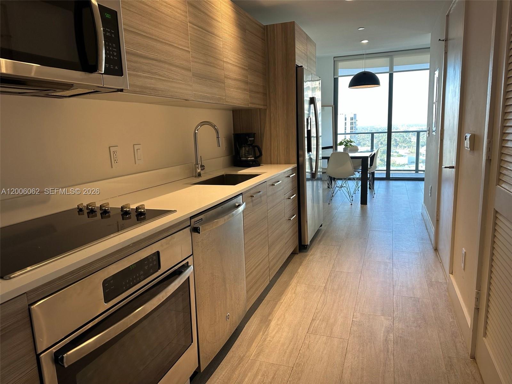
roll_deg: +2.0
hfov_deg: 71.6
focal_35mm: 24
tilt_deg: -10.9
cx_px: 256
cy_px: 192
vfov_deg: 56.8
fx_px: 355
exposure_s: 1/120
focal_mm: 6.86
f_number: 1.78
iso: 125
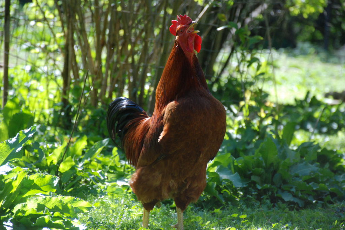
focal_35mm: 174
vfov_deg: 7.9
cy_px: 115
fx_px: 1669
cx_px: 172
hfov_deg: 11.8
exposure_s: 1/500
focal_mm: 116
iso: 800
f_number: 5.6
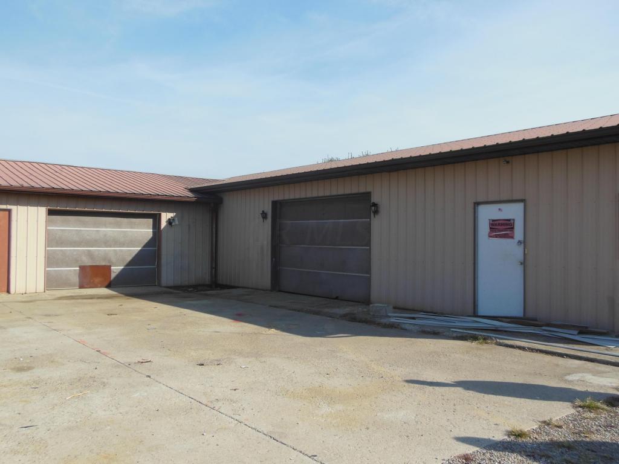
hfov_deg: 61.7
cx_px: 310
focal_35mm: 29
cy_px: 232
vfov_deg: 48.2
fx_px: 519
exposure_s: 1/1250
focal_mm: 5.2
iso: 125
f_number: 3.3
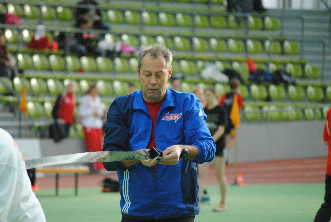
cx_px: 166
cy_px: 111
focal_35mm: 300
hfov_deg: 6.9
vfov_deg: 4.6
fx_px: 2762
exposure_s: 1/250
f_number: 5.6
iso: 1600
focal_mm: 200
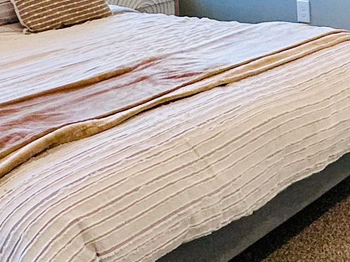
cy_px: -36
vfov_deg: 17.3
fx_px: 829
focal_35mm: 82
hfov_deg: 21.6
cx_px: 450
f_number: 2.2
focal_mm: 2.22
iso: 125
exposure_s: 1/120
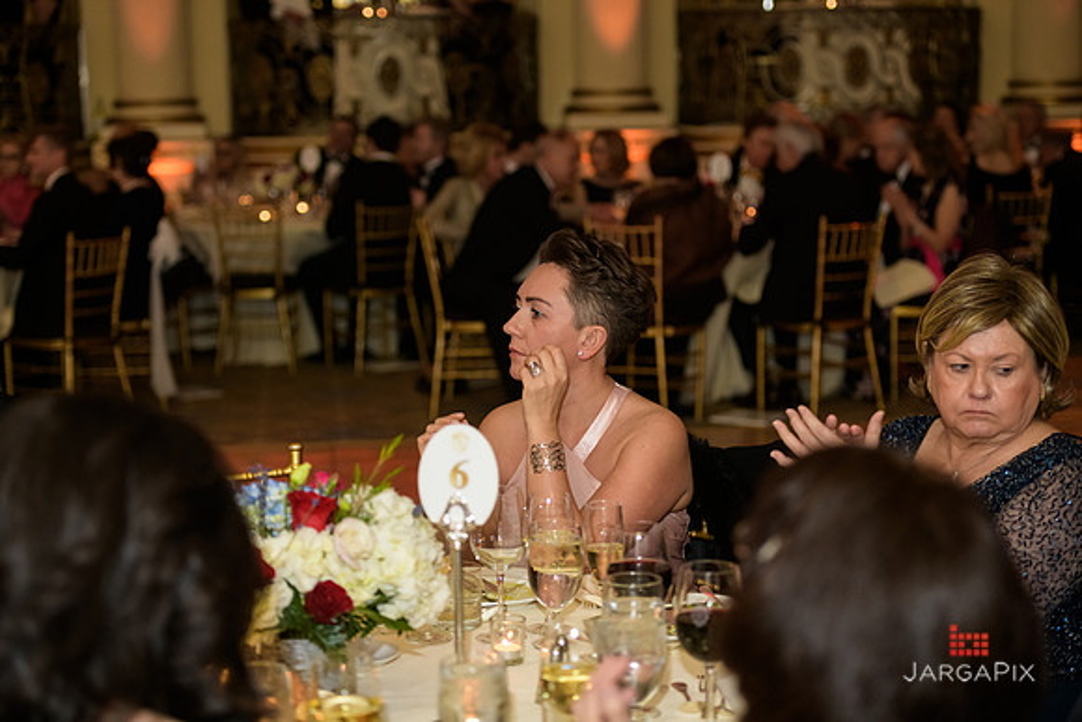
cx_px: 541
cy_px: 361
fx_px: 2104
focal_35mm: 70
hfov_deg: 28.8
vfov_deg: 19.5
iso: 1250
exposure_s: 1/125
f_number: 3.2
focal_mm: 70
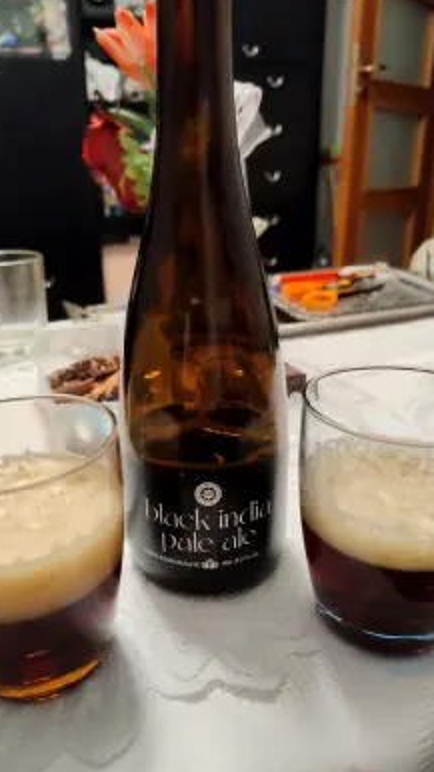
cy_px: 394
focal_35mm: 26
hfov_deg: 44.4
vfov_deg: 71.9
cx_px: 206
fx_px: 532
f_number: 1.88
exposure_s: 1/50
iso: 1657
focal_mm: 5.56
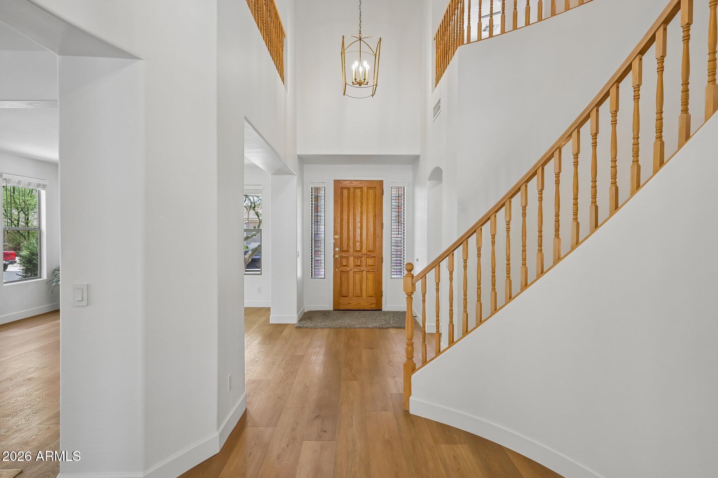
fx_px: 399
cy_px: 239
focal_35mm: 20
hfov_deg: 84.0
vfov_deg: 61.9
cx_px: 359
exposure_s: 1/40
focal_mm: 20
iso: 640
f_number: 8
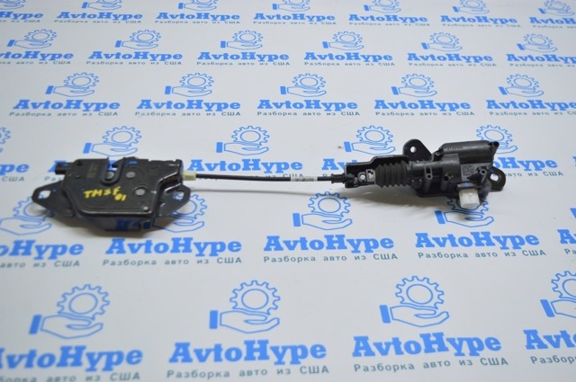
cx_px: 288
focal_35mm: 39
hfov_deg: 49.6
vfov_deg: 34.1
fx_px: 623
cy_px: 191
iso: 400
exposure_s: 1/60
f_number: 4
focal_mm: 26
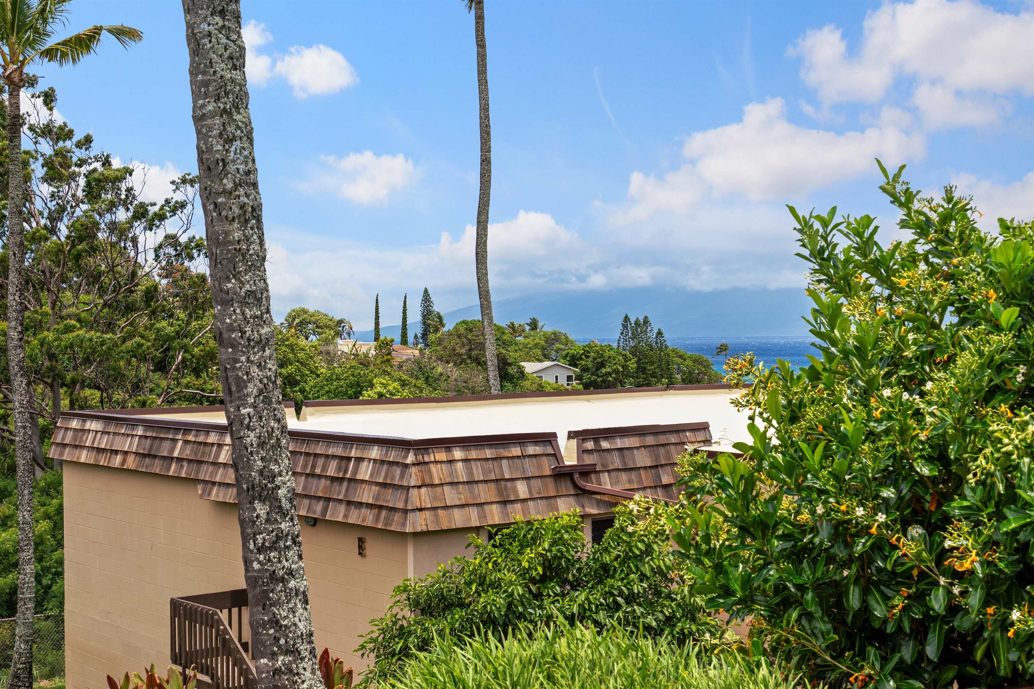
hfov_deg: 38.2
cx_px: 517
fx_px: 1493
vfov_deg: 26.0
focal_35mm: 52
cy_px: 344
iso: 100
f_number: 8
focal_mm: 35
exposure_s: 1/320
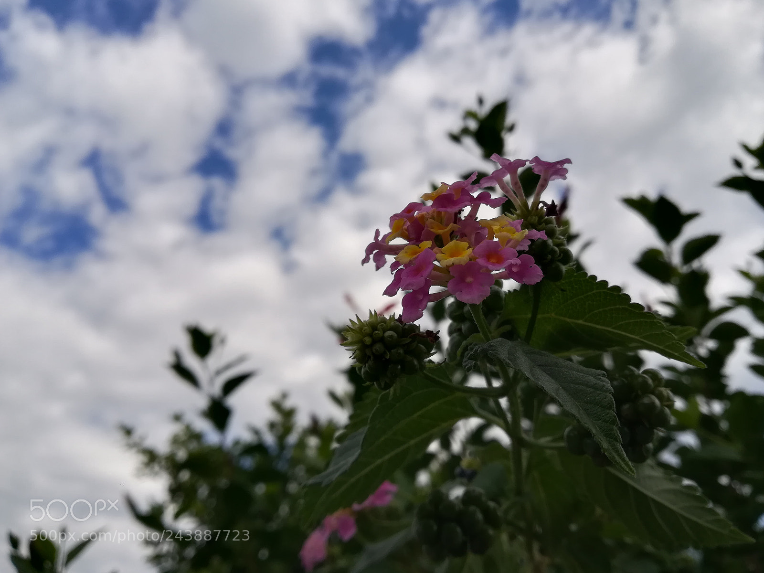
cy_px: 286
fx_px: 574
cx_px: 382
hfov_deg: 67.3
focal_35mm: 26
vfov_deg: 53.1
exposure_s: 1/715
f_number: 2.2
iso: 50
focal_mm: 3.83
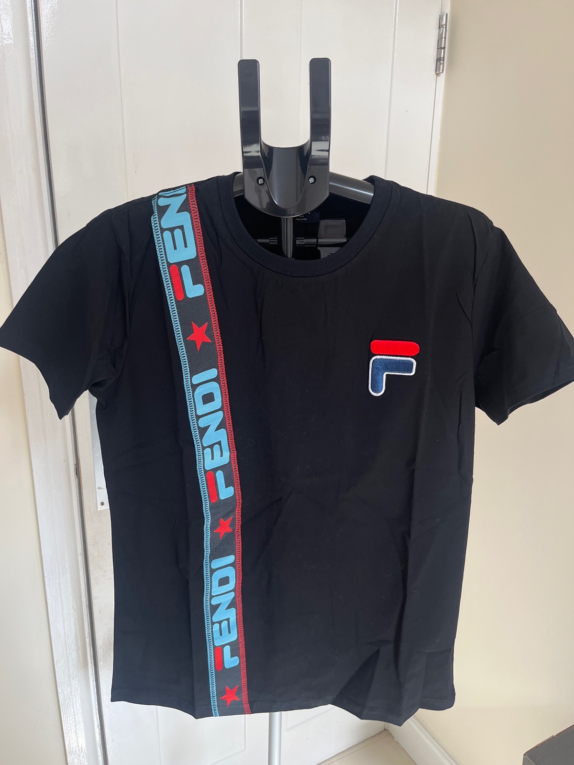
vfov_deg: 67.3
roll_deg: -0.6
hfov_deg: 53.1
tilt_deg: -16.0
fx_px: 575
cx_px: 287
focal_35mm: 26
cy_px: 382
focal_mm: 5.1
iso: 125
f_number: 1.6
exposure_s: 1/79
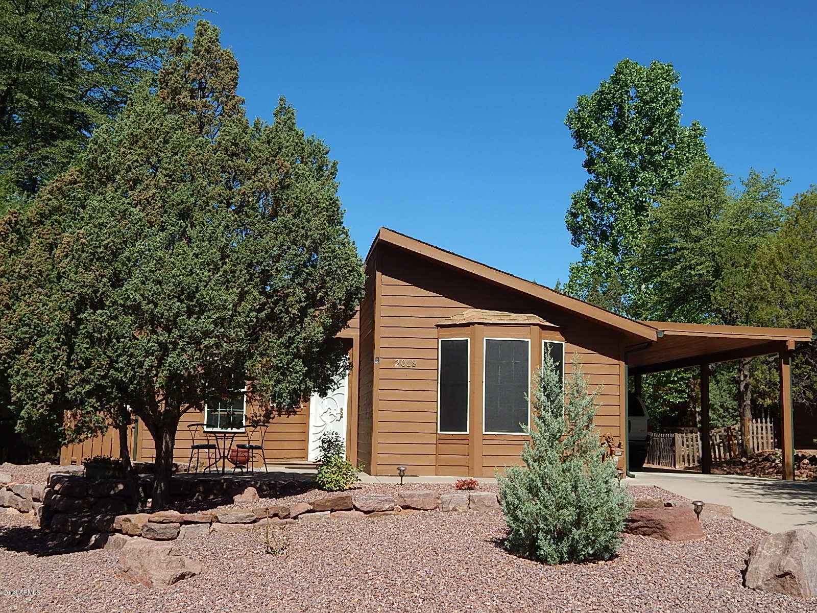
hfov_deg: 43.9
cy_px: 306
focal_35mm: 43
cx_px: 408
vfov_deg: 33.6
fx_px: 1015
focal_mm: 7.7
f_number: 3.6
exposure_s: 1/1250
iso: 125
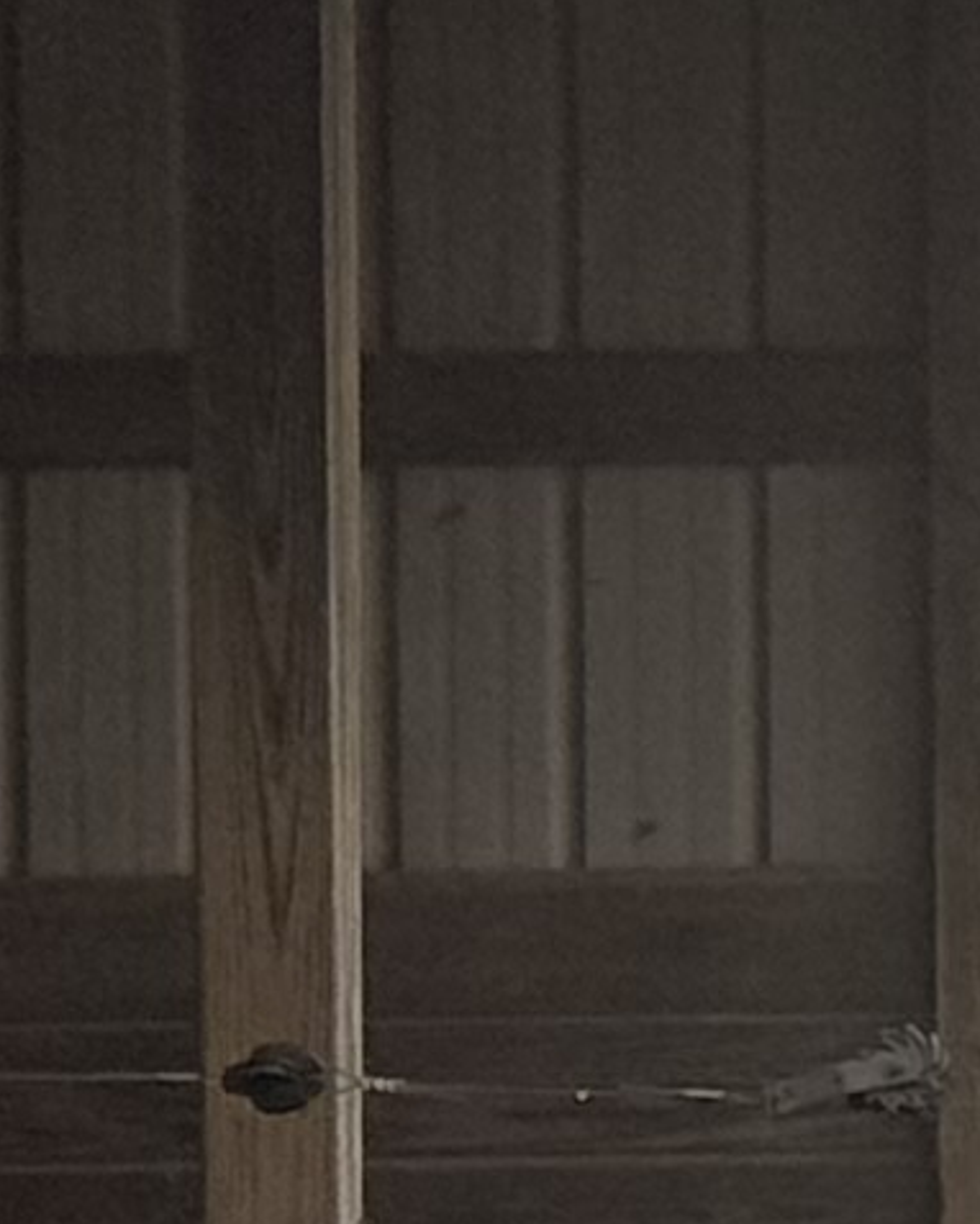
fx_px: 14348
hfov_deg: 3.8
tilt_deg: -0.3
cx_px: 3345
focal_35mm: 396
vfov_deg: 4.9
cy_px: 1442
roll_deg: +0.3
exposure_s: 1/794
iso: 64
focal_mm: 6.76
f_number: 1.78
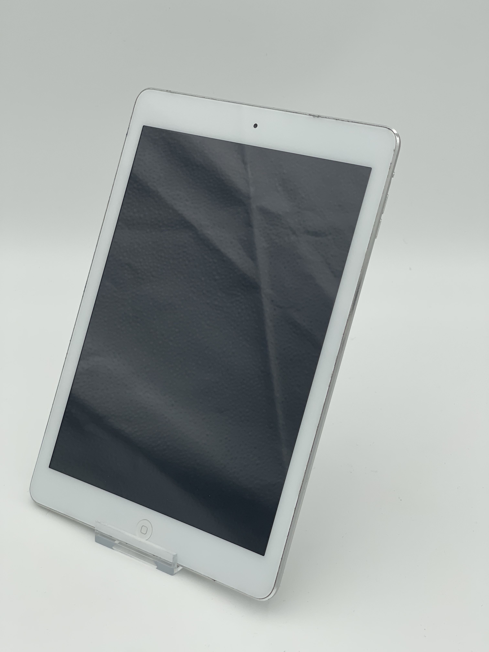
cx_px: 244
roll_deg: +1.9
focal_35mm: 64
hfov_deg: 22.9
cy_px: 326
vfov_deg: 30.3
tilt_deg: -26.0
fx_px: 1205
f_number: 2.2
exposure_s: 1/442
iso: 20
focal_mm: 7.5
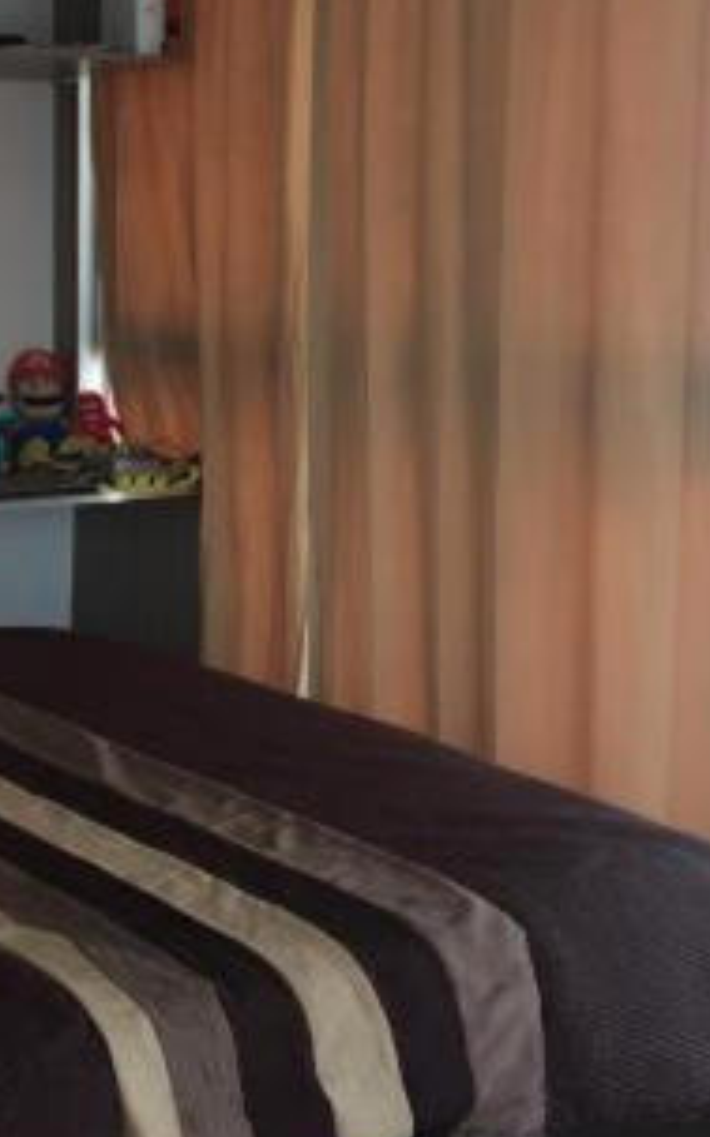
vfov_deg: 31.4
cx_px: -41
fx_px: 2015
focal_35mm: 65
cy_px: 402
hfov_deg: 19.3
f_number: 2.2
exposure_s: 1/120
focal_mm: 4.15
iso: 50
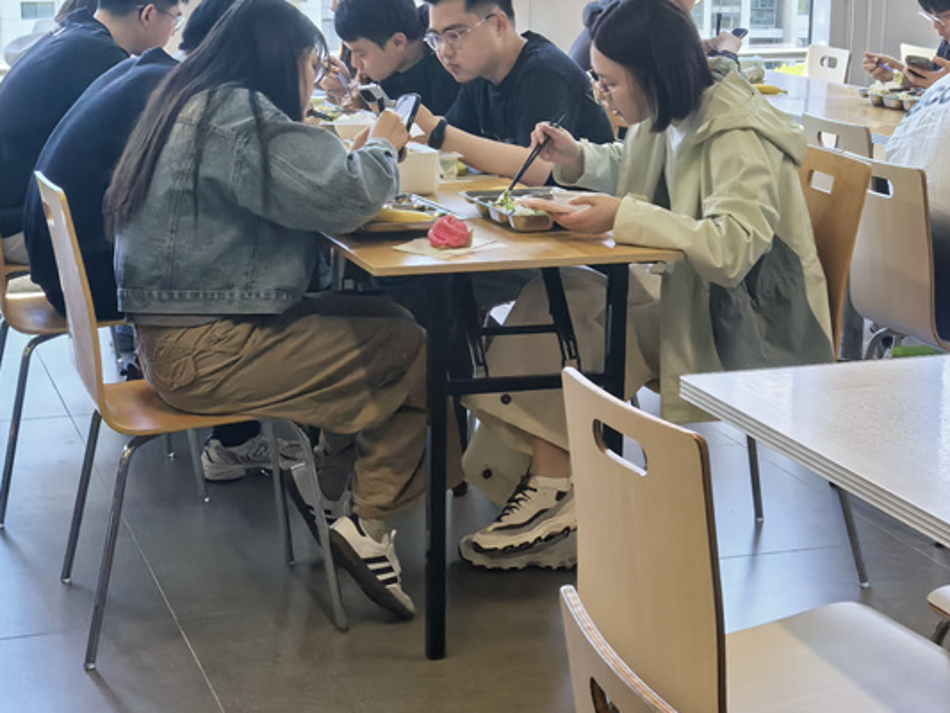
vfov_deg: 20.4
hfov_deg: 27.0
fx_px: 1976
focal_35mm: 72
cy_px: 292
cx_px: 495
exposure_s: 1/100
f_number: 4
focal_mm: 5.75
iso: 125
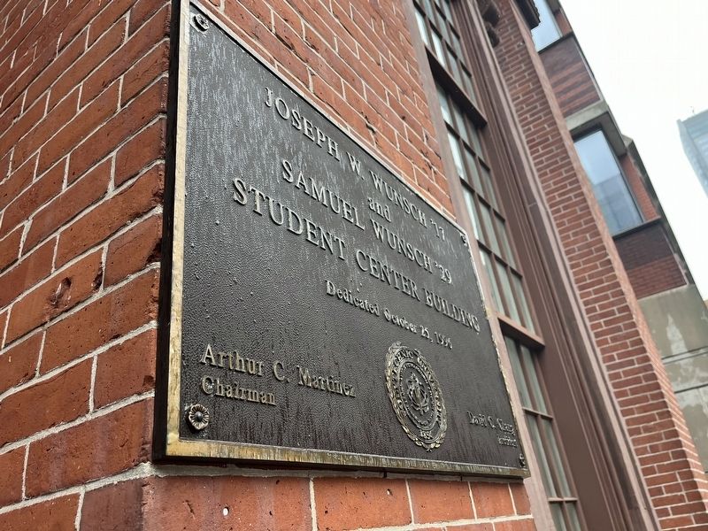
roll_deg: +7.7
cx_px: 354
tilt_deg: +28.4
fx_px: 532
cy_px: 266
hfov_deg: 67.3
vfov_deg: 53.1
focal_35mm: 26
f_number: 1.6
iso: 80
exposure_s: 1/122
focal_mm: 5.1
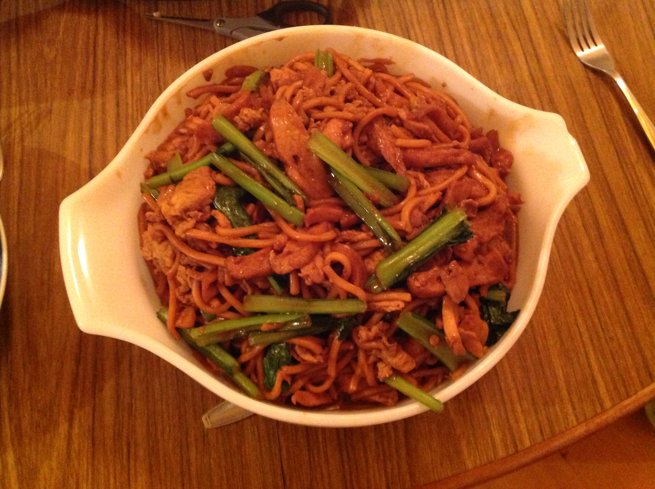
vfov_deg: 40.6
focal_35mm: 35
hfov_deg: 52.7
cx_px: 328
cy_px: 244
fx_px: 661
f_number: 2.4
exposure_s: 1/15
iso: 800
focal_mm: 4.28
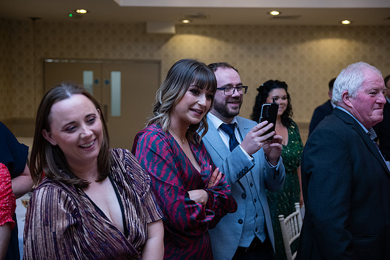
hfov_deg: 41.1
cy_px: 130
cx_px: 195
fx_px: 520
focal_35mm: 48
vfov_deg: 28.1
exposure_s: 1/160
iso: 1000
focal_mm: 48
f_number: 3.5
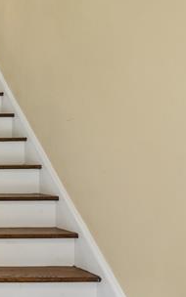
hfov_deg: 16.7
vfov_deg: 36.9
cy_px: 157
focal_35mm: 55
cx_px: -200
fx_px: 446
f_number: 8
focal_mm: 16
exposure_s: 1/8
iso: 400
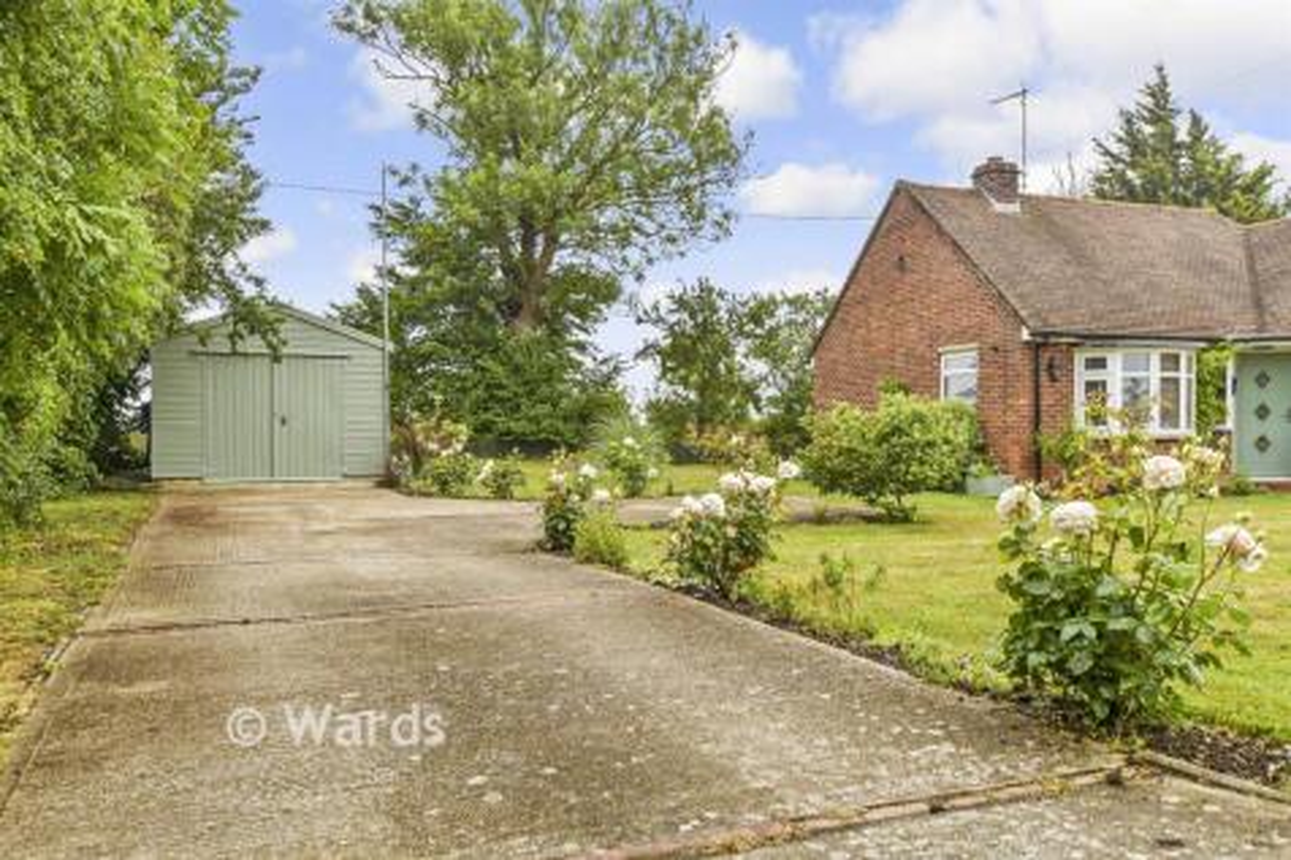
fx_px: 1075
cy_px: 430
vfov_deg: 43.6
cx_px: 646
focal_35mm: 30
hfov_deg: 61.9
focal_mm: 20
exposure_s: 1/100
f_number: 8
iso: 160
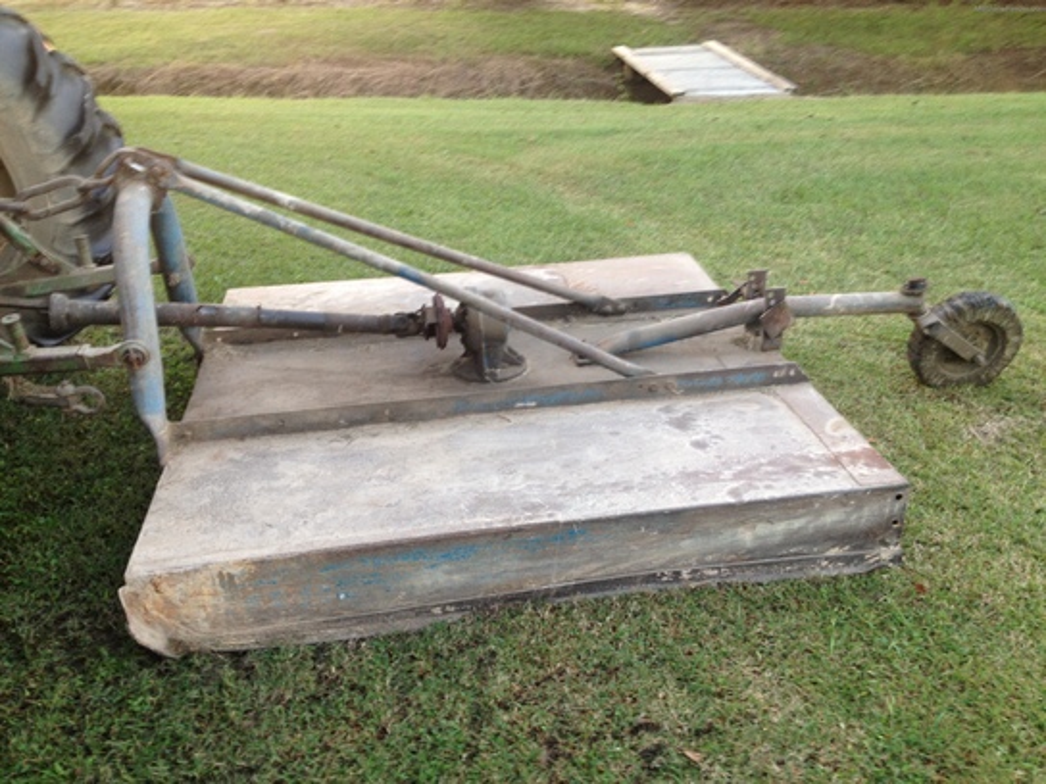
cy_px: 392
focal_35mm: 35
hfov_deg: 52.6
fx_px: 1058
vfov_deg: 40.7
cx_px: 523
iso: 64
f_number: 2.4
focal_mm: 4.28
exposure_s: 1/20
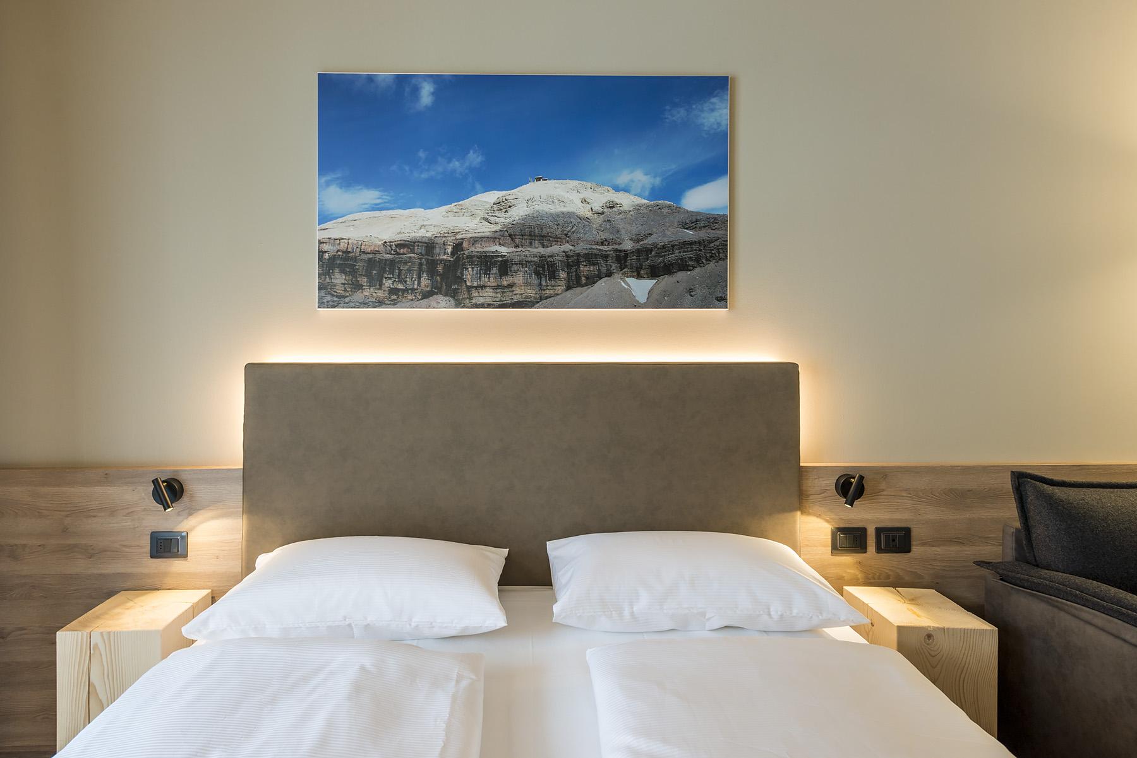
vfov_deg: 64.6
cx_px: 568
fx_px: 600
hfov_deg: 86.9
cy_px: 379
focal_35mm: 19
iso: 640
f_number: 5
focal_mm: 19
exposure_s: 1/15
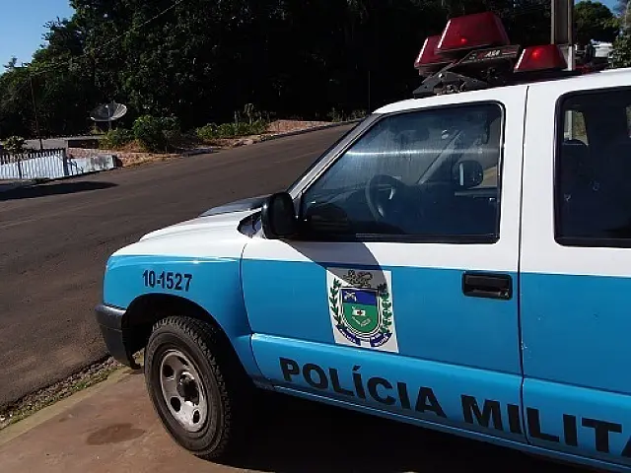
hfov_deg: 60.0
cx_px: 316
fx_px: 547
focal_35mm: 30
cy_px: 236
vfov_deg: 46.8
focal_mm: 5.5
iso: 64
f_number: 5.8
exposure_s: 1/400
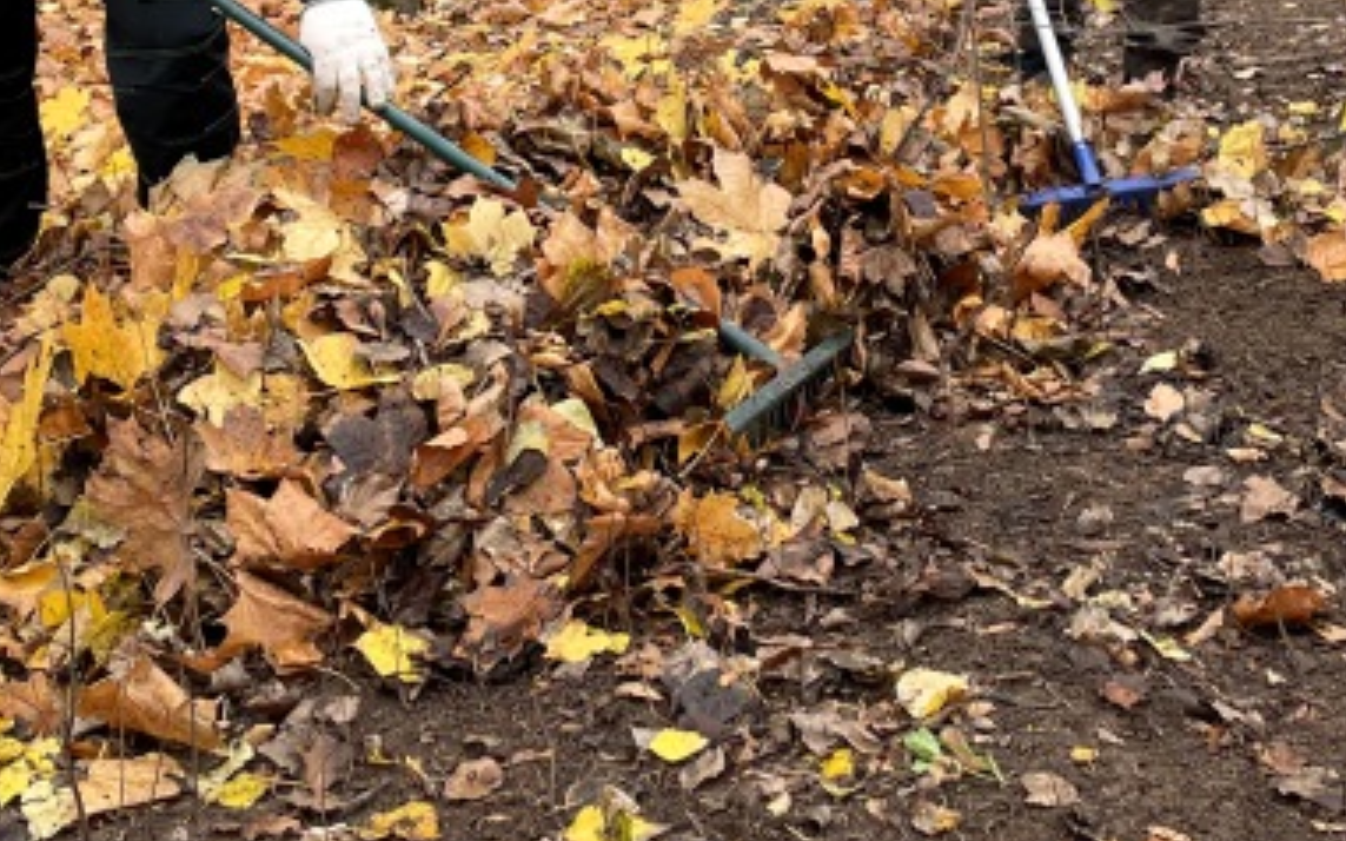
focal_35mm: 74
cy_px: -237
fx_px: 2714
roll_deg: -2.8
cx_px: 699
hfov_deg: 27.9
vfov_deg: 16.7
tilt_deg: -21.7
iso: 40
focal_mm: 4.2
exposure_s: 1/121
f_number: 1.6
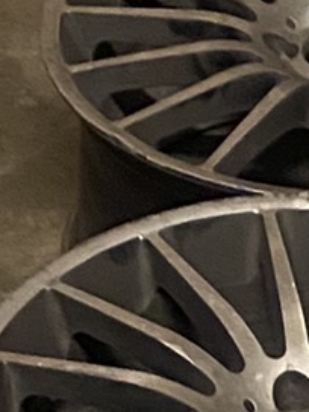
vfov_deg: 8.7
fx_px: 2333
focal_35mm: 196
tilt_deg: -54.9
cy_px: 1162
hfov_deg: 7.5
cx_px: 320
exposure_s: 1/25
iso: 640
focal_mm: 4.25
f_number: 1.8
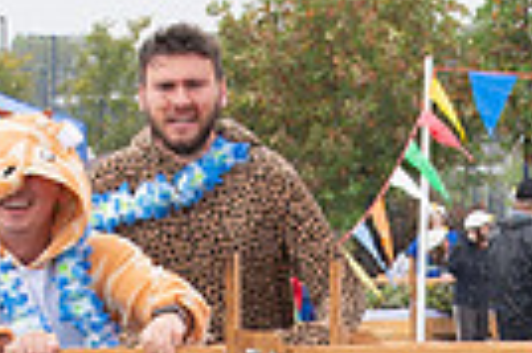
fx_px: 7454
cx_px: 343
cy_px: 724
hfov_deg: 4.1
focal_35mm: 505
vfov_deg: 2.7
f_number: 7.1
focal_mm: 70
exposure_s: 1/400
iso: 800
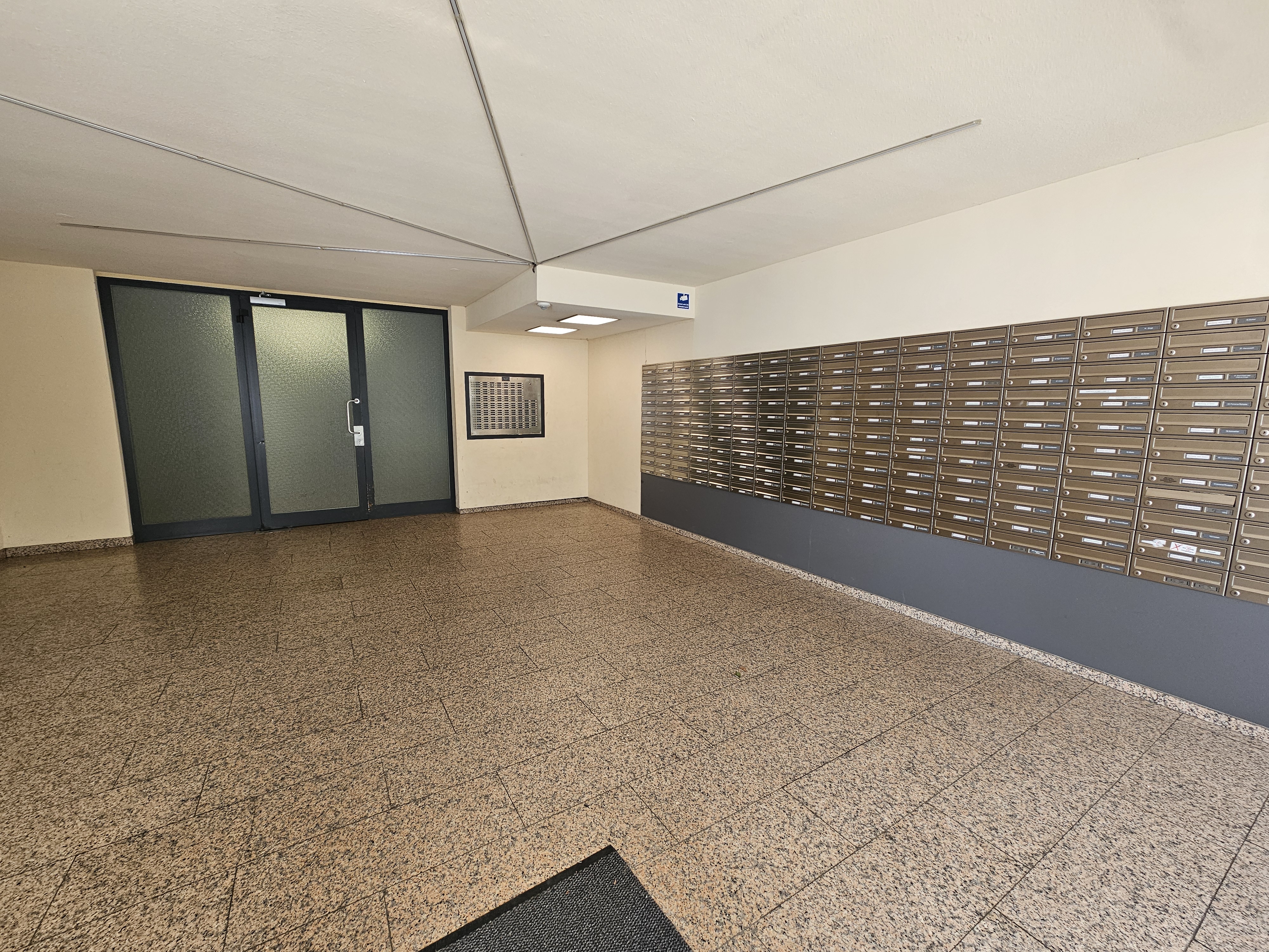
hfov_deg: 106.2
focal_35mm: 13
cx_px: 634
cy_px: 476
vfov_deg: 89.9
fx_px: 477
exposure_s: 1/50
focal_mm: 2.2
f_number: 2.2
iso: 50
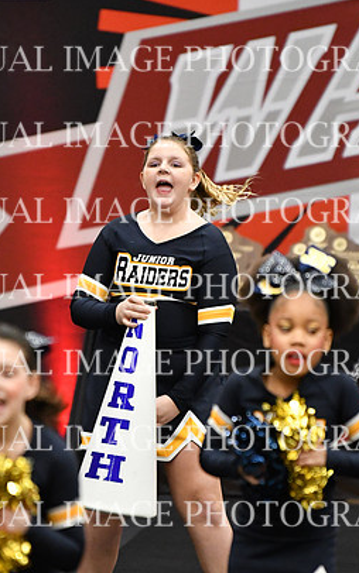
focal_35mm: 437
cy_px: 248
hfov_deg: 3.0
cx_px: 175
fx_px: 6836
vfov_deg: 4.8
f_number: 2.8
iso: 5000
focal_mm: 200
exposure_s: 1/800
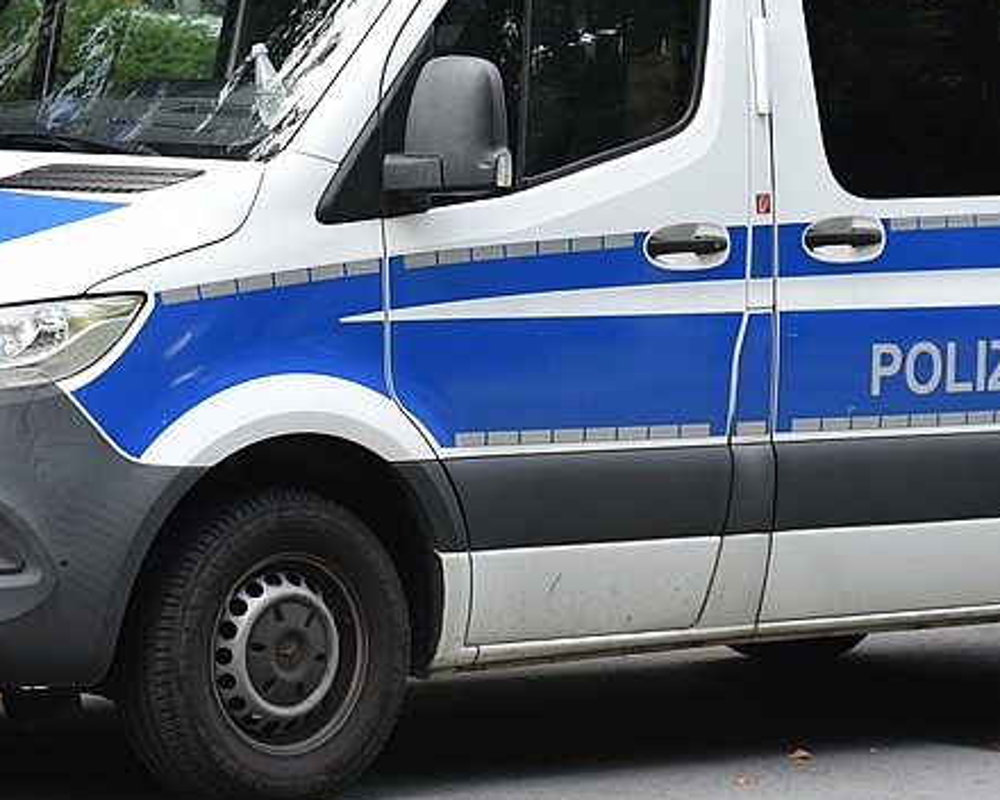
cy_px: 236
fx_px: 4824
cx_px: 530
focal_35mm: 163
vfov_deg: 9.5
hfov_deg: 11.8
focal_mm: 85
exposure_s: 1/160
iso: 400
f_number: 6.3
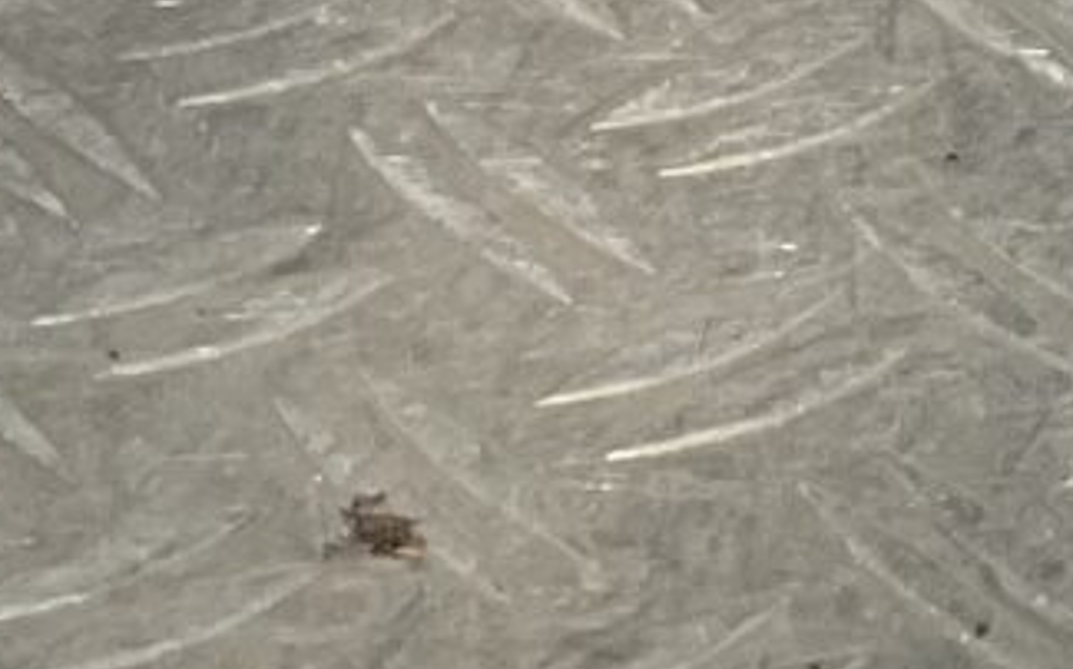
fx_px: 7101
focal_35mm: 243
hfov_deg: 8.0
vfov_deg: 4.8
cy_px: -2196
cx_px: -1427
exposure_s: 1/1279
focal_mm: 3
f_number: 1.8
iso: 16
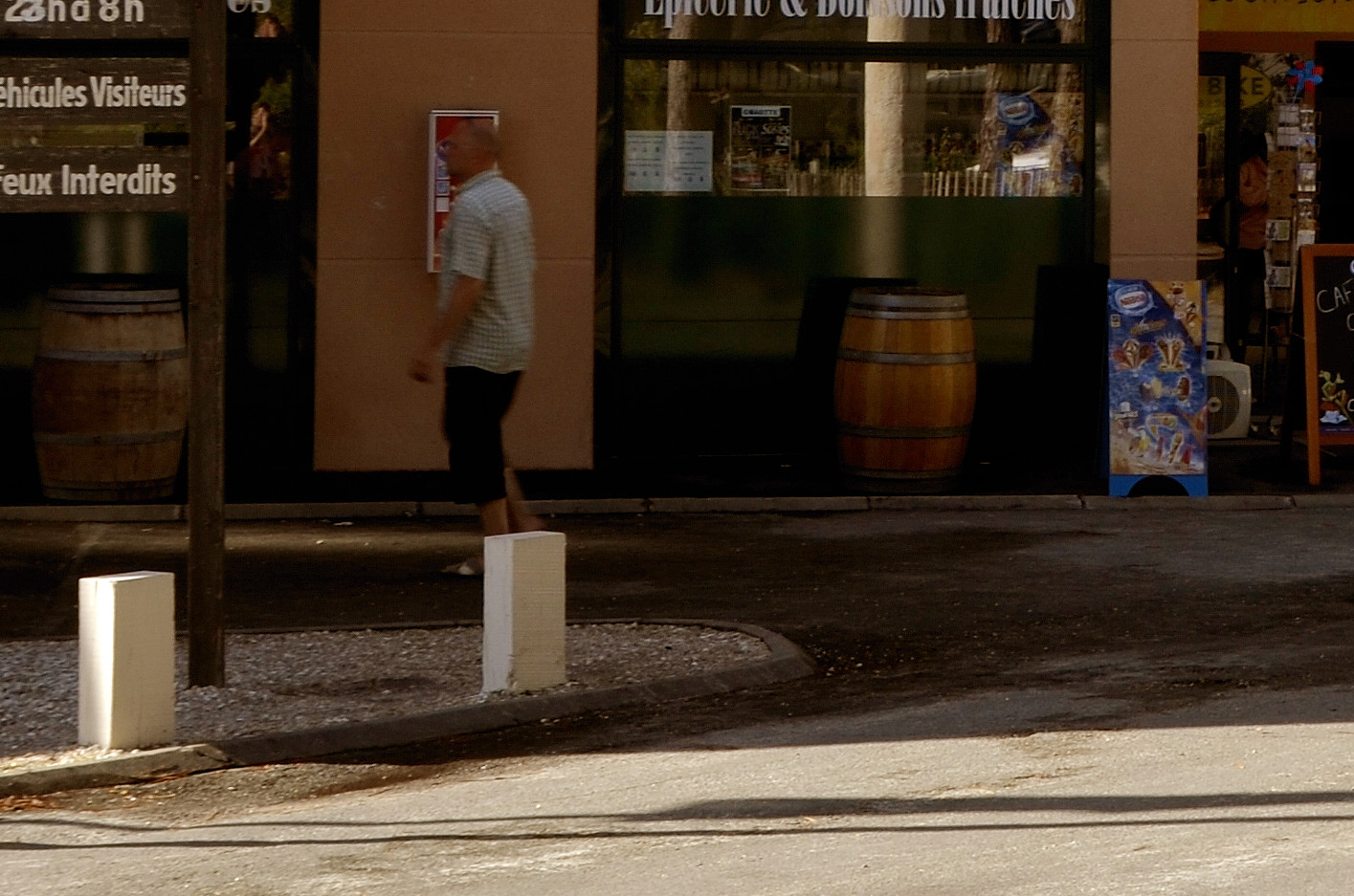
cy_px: -102
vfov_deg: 12.2
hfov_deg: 17.7
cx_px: 1676
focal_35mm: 110
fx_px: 4119
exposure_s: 1/60
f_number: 8
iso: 125
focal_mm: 21
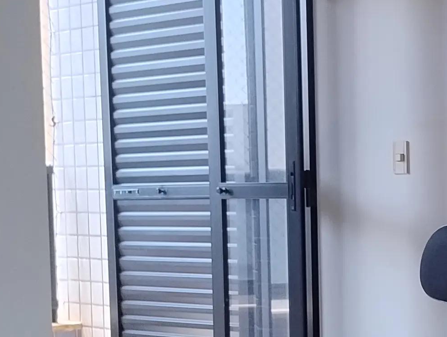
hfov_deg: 17.7
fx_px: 1280
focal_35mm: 99
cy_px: 258
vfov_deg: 14.9
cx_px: 679
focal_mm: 5.56
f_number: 1.8
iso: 306
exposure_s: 1/120
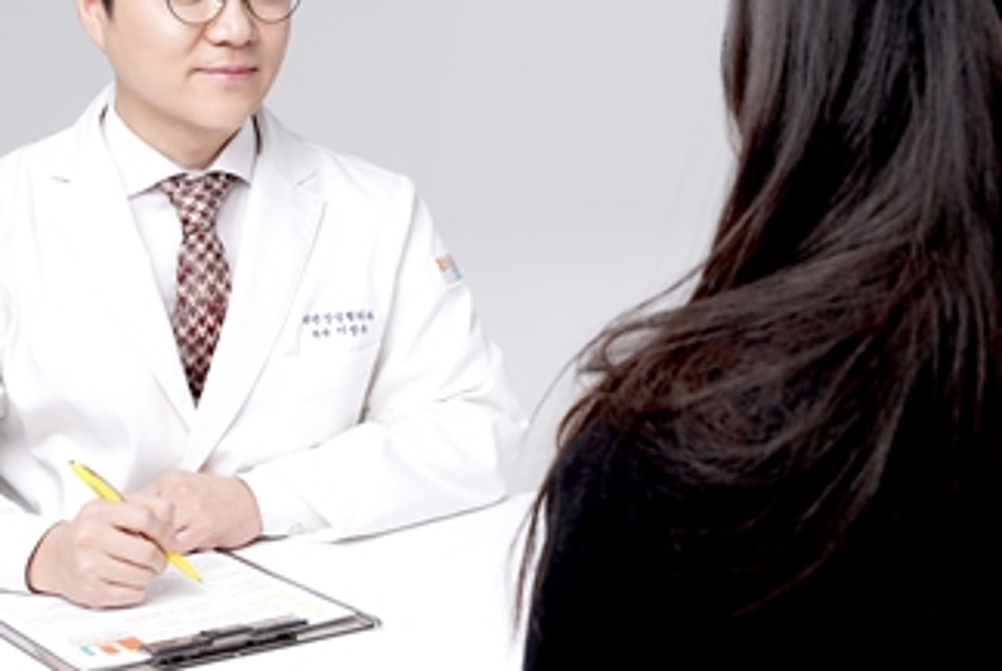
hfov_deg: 27.3
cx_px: 492
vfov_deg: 18.4
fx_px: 2062
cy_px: 210
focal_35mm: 74
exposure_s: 1/125
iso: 100
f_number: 6.3
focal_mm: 48
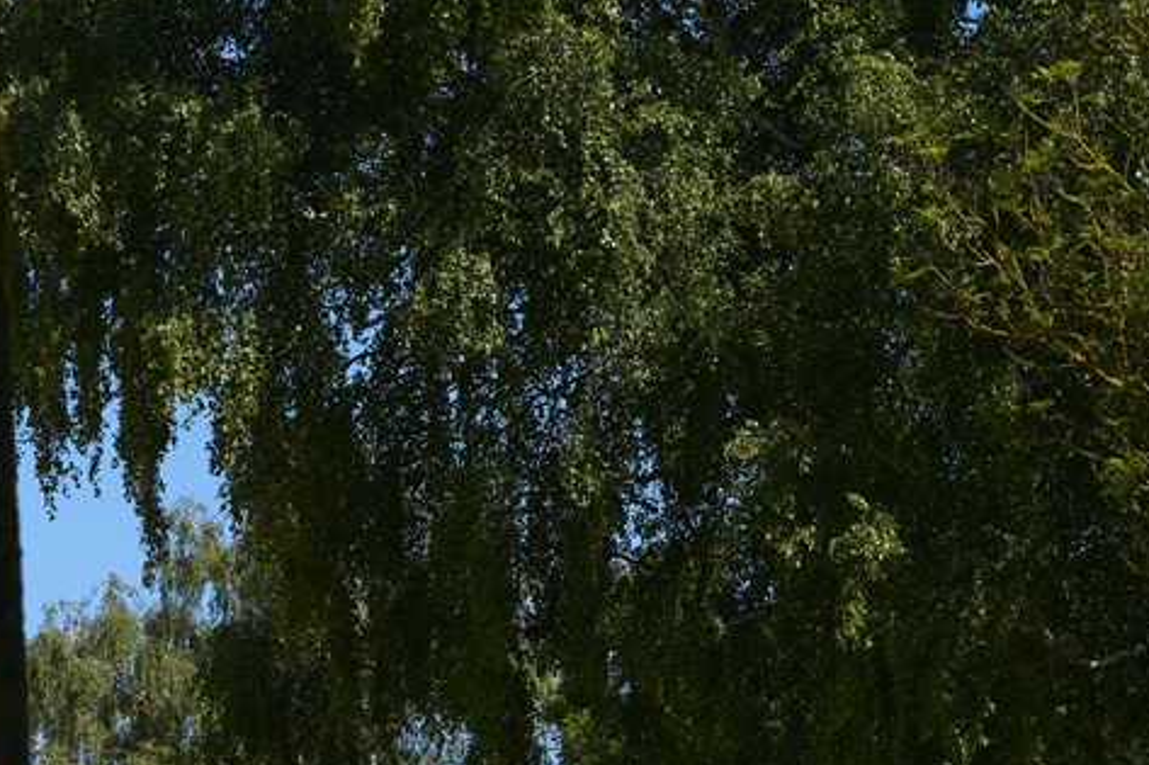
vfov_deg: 6.1
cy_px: 920
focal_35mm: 222
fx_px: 7083
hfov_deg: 9.3
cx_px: 578
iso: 160
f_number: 4.5
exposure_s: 1/1250
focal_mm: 70
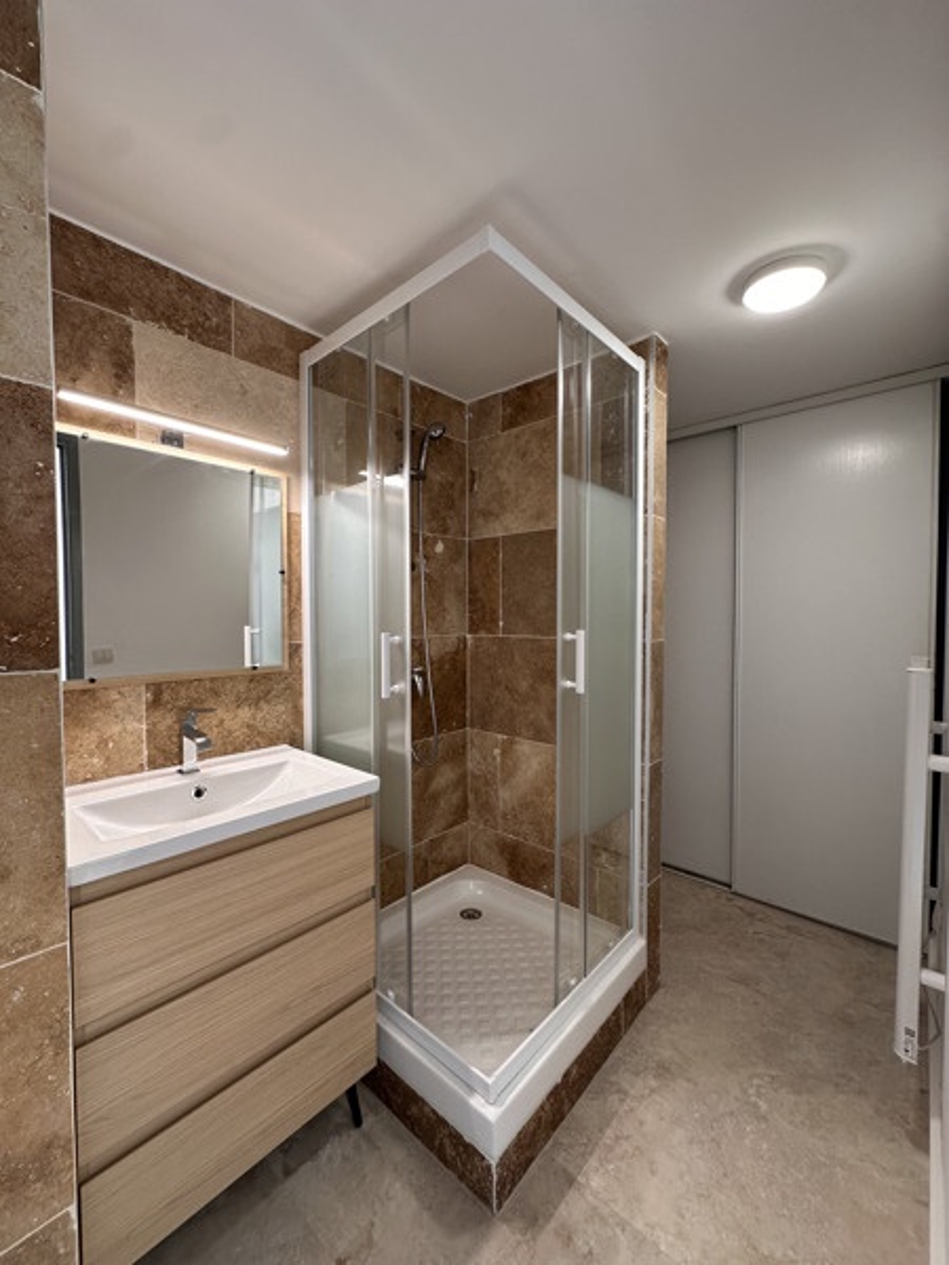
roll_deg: +0.1
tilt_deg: -1.4
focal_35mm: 14
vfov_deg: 102.1
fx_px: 512
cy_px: 632
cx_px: 474
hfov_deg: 85.7
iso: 160
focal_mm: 2.22
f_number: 2.2
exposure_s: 1/100
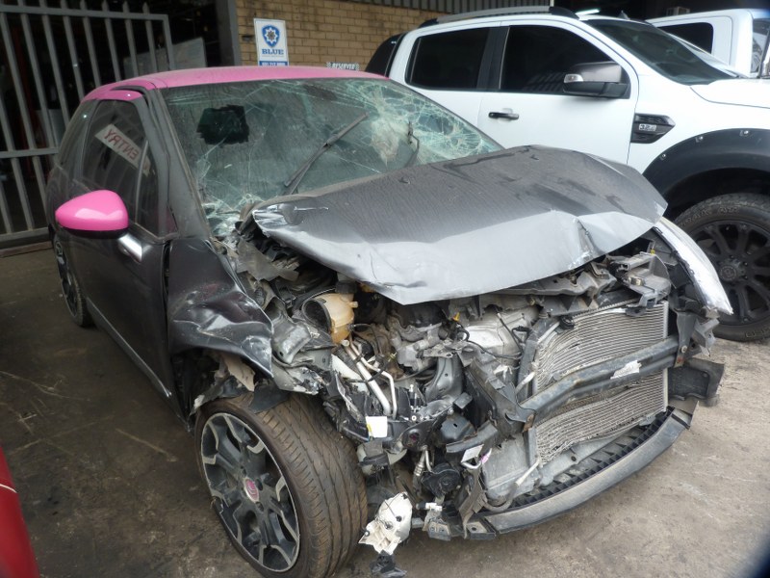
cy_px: 289
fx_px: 556
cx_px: 385
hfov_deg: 69.4
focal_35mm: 25
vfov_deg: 54.9
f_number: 2.8
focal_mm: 4.5
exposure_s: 1/60
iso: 80
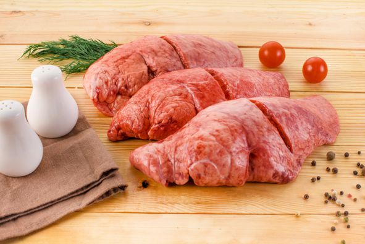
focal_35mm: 50
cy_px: 122
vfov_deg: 27.0
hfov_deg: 39.6
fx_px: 507
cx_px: 182
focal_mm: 50
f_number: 13
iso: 100
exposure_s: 1/125
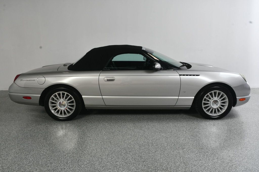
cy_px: 86
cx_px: 130
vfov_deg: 43.6
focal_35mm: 30
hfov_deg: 61.9
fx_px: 216
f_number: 13
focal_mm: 20
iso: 100
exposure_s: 1/160
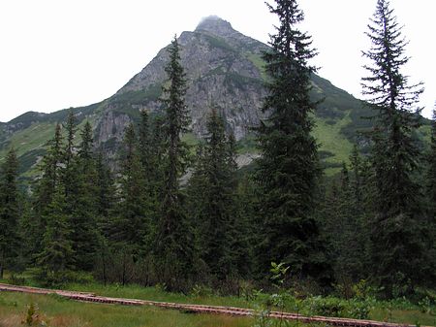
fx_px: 453
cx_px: 218
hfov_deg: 51.4
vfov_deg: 39.6
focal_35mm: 36
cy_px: 164
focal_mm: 6
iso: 100
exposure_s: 1/30
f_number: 3.2
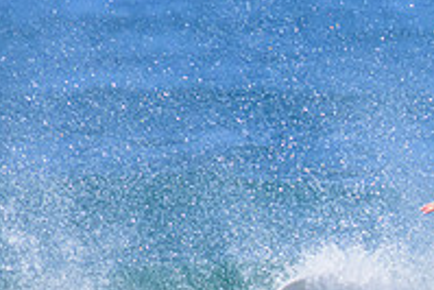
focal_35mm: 3178
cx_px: 648
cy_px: 234
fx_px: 38339
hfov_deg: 0.6
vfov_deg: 0.4
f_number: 11
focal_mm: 800
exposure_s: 1/2000
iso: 1400
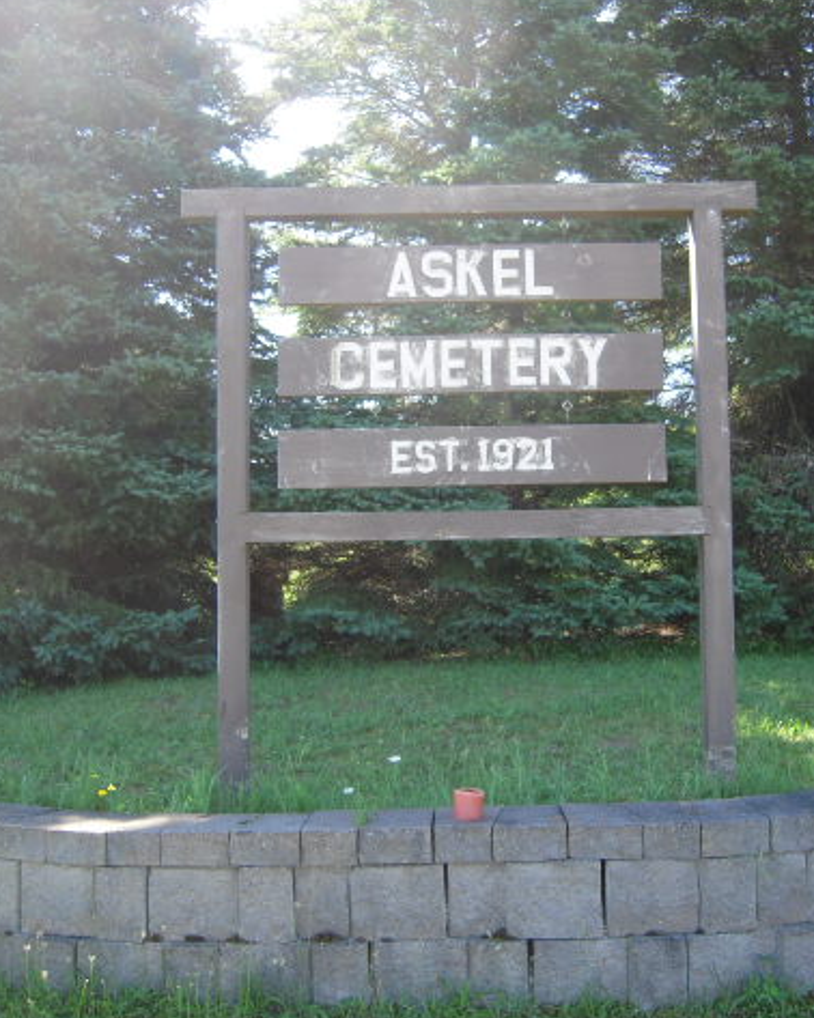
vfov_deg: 49.1
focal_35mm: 37
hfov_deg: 40.0
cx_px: 469
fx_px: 1115
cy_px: 506
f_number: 2.7
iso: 160
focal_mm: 5
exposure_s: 1/250
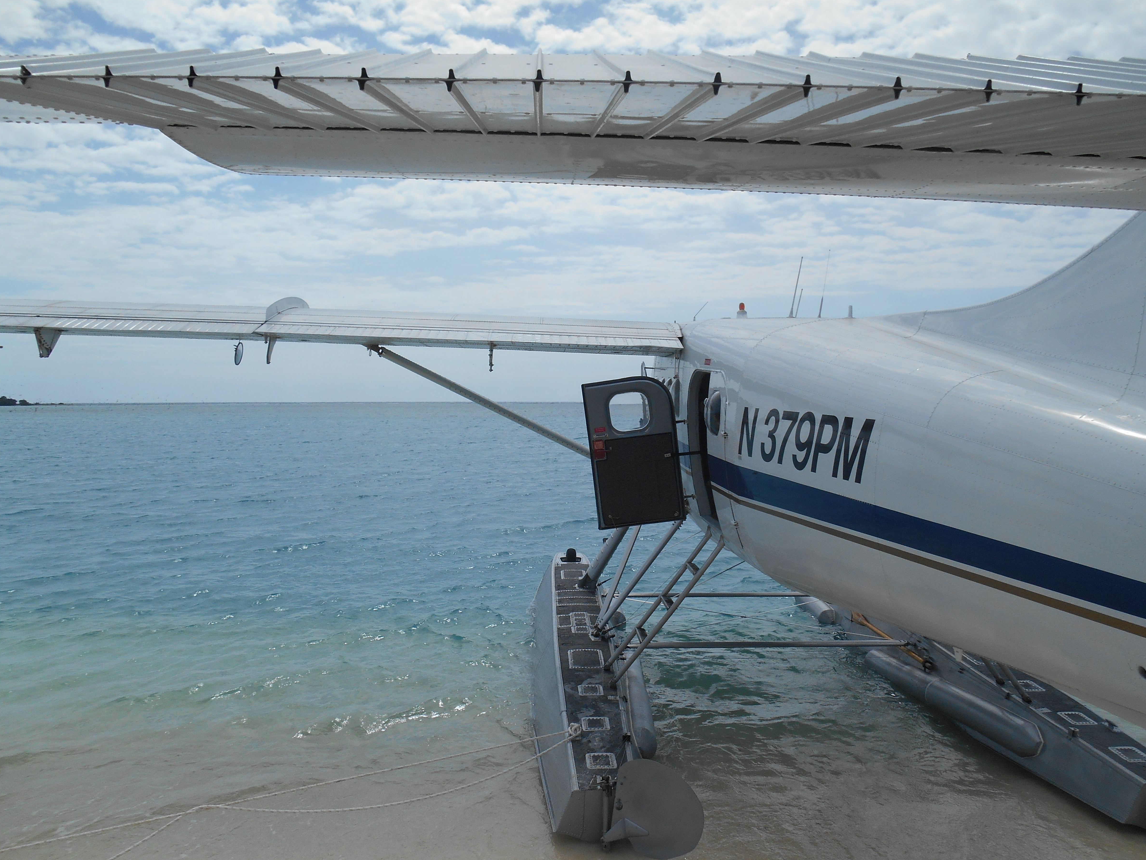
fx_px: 927
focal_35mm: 28
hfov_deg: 63.4
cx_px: 580
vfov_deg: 49.7
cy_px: 443
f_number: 11
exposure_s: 1/320
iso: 80
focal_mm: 4.7
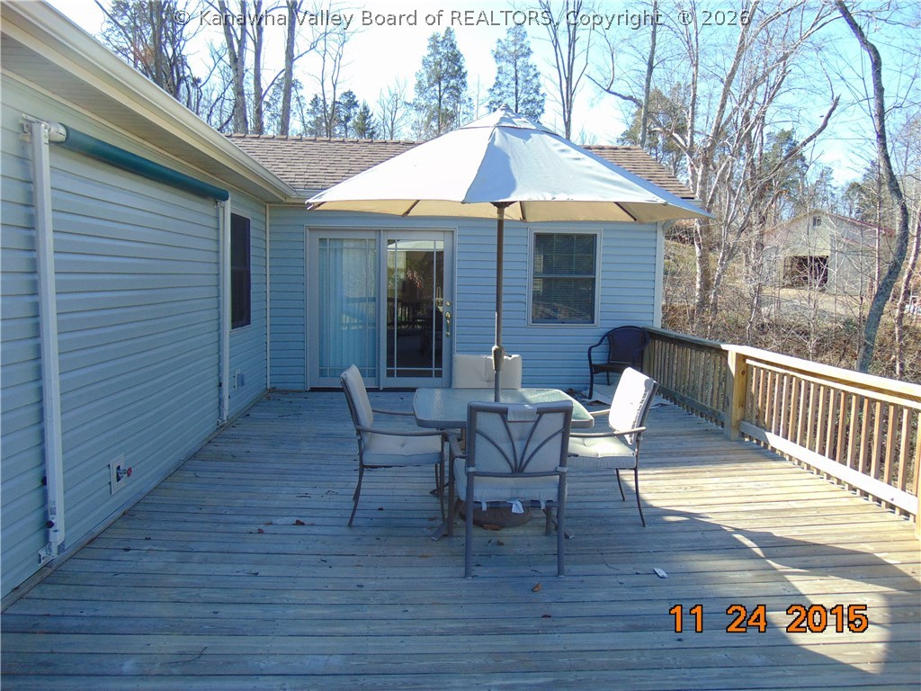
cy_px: 346
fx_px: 665
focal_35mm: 25
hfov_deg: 69.4
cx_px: 460
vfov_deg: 54.9
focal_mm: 4.5
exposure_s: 1/320
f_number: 3
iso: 80
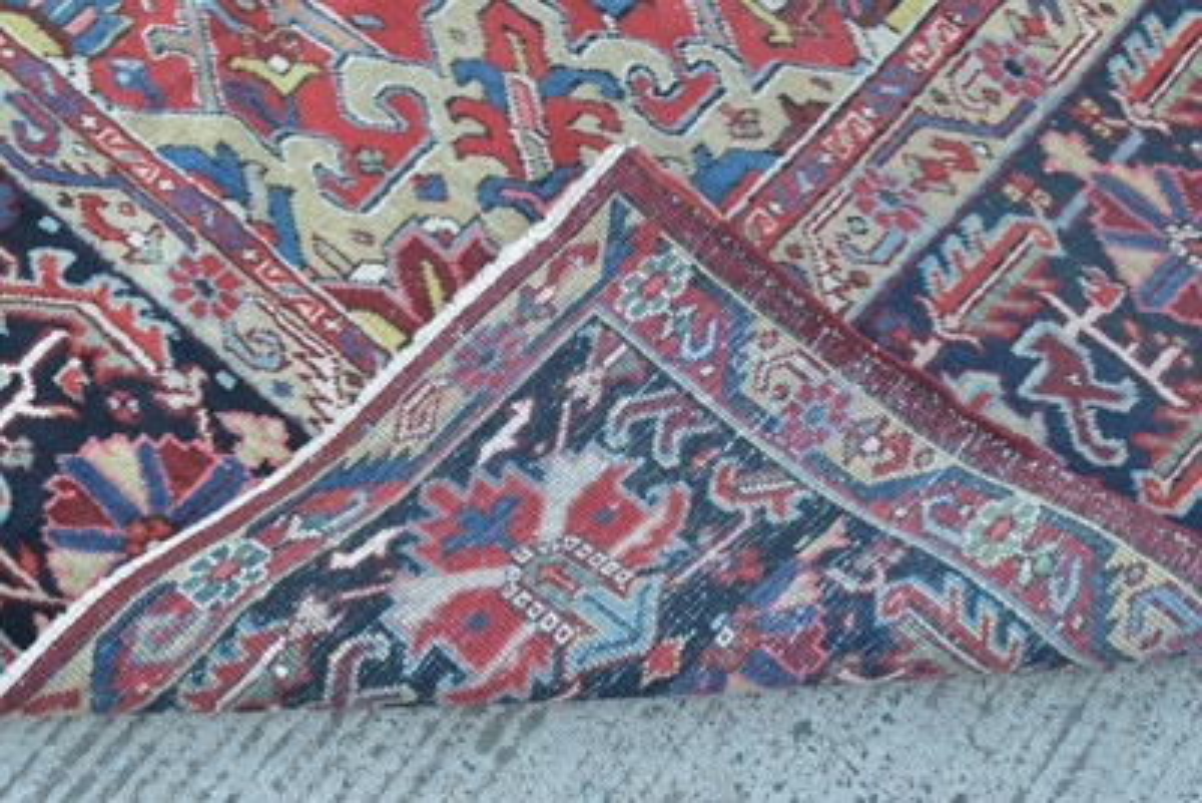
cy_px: 402
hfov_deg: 35.0
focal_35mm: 57
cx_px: 601
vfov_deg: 23.8
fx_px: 1904
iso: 800
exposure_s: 1/500
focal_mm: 38
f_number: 11
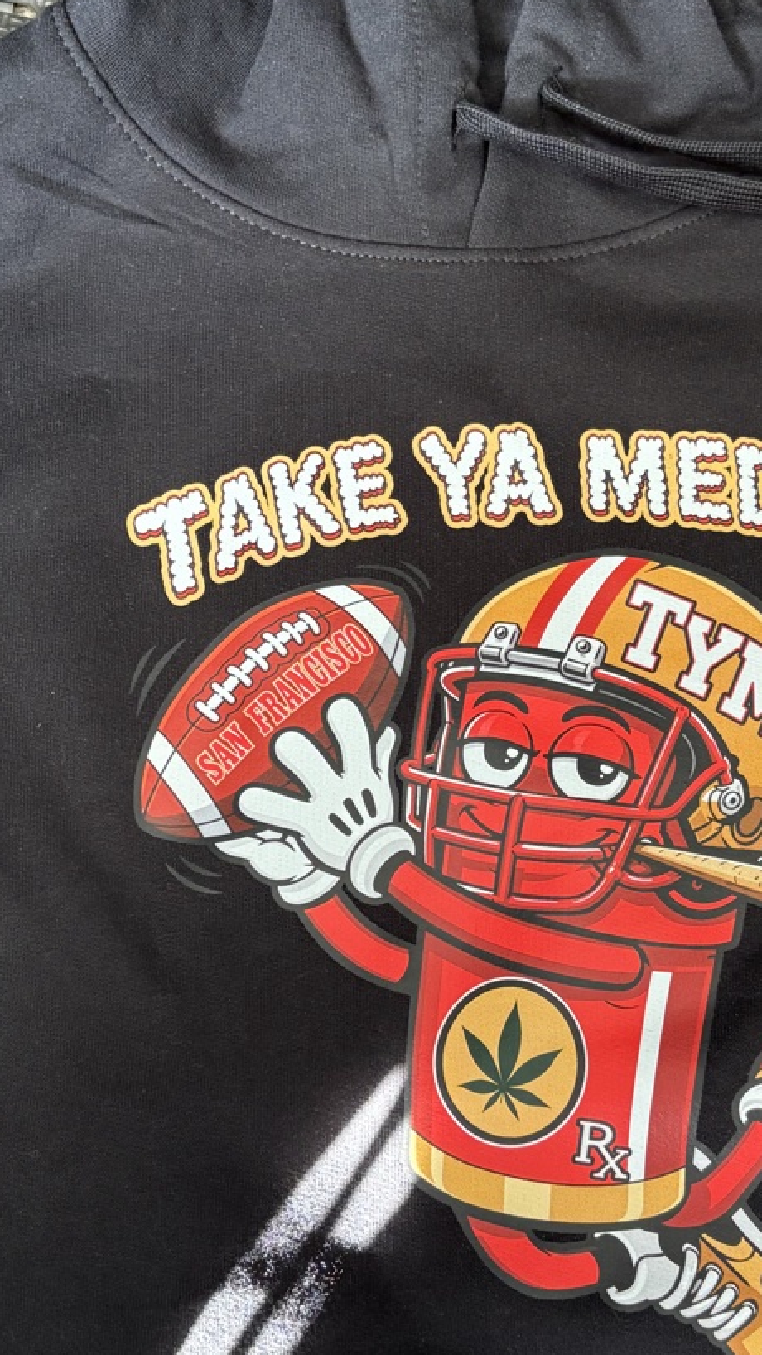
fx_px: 1940
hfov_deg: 22.2
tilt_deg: -75.5
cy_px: 595
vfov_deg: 38.4
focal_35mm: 54
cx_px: 472
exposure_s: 1/60
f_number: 1.6
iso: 320
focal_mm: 5.96
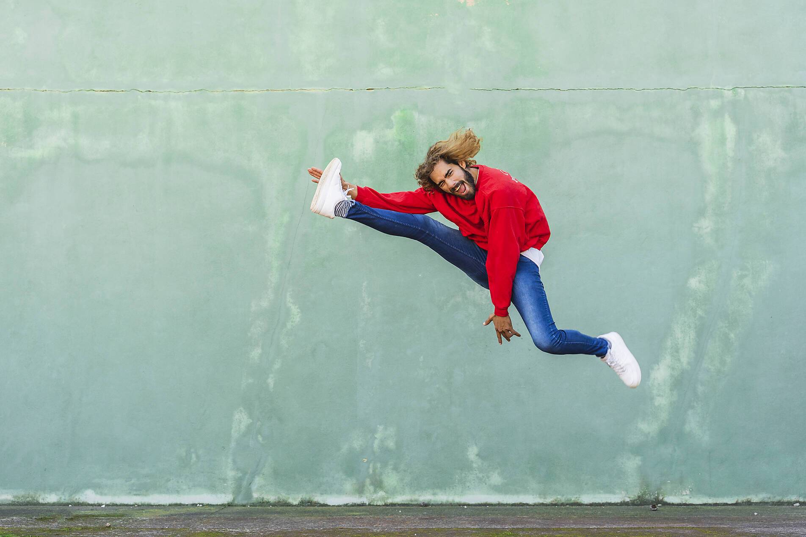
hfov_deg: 40.3
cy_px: 268
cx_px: 403
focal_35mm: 49
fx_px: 1097
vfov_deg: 27.5
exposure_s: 1/640
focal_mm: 49
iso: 1000
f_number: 6.3
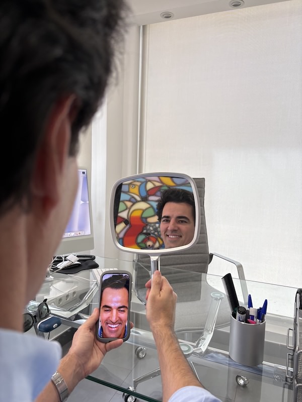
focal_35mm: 26
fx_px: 302
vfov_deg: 67.3
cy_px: 201
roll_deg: -2.2
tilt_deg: -4.7
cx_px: 151
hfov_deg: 53.1
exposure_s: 1/100
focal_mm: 5.96
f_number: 1.6
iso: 40
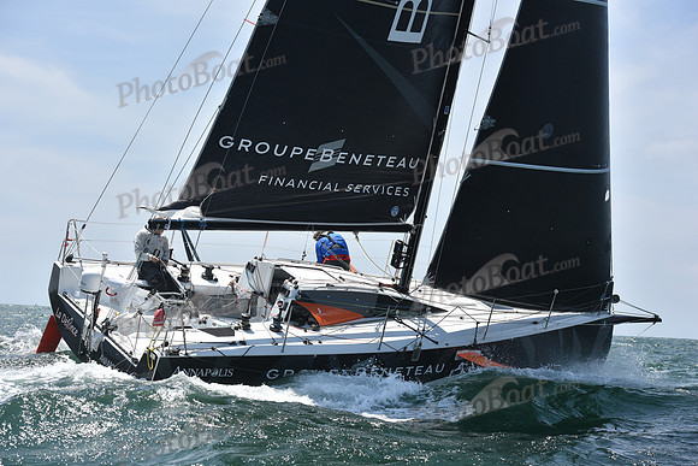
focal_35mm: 75
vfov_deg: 18.2
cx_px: 349
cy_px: 233
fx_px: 1454
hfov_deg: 27.0
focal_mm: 75
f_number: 6.3
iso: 250
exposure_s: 1/1250
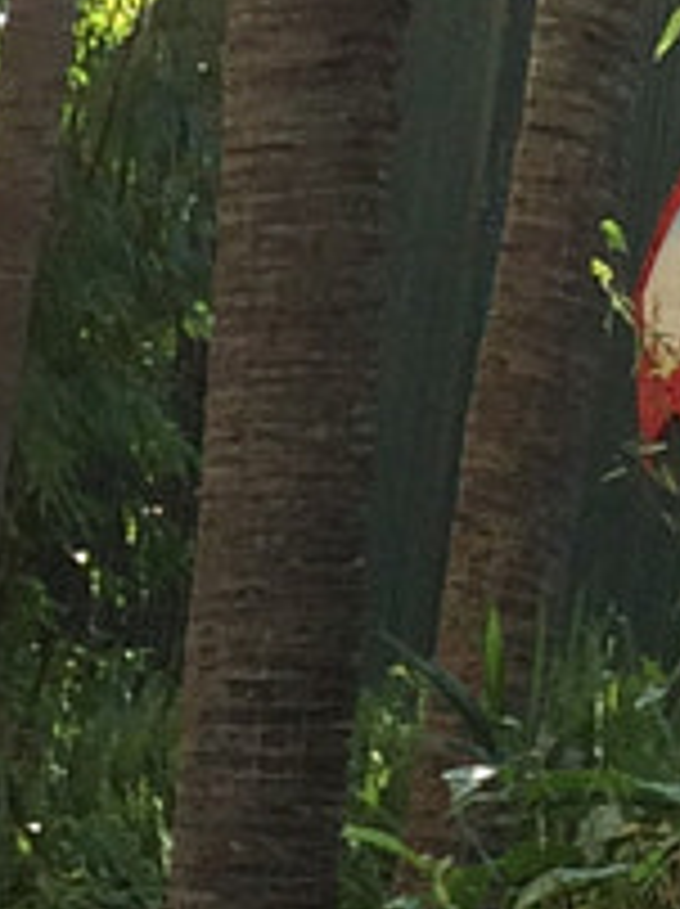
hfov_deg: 5.8
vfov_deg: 7.7
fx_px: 6037
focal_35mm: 230
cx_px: -1747
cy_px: 2498
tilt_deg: -16.6
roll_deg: +0.2
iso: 32
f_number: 2.2
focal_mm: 4.15
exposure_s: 1/199
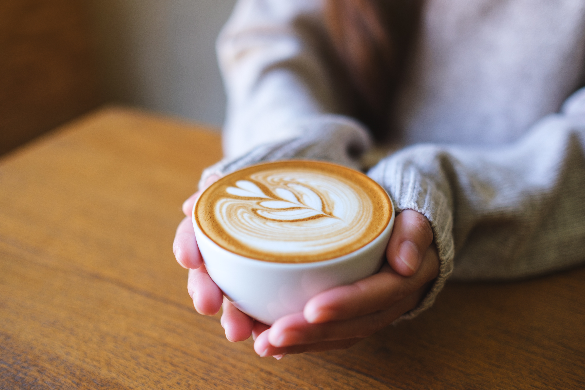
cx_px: 292
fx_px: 569
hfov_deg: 54.4
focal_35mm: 35
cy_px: 195
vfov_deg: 37.9
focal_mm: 23
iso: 160
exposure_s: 1/210
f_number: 1.4
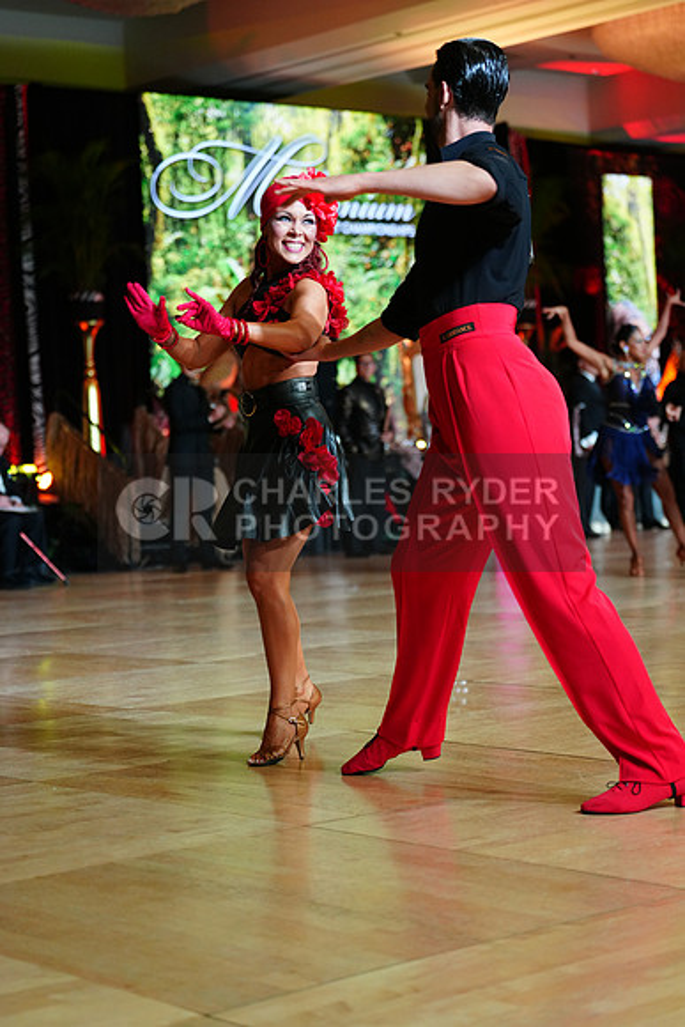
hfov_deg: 19.5
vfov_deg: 28.8
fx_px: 1997
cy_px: 514
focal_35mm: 70
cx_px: 342
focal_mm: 70
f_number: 2.8
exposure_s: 1/320
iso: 2000
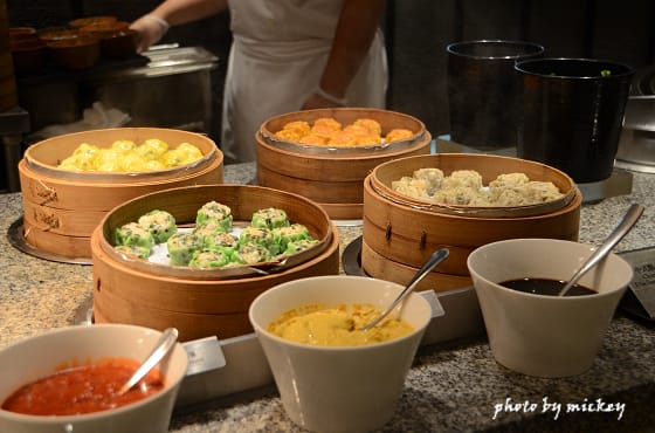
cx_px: 328
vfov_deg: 23.6
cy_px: 216
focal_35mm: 57
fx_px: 1034
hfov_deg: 35.1
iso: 800
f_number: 4.5
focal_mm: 38
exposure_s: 1/80
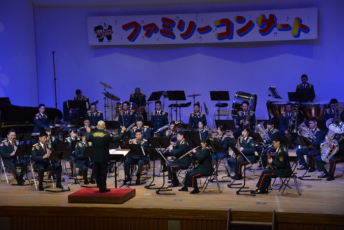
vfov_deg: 15.9
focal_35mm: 86
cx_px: 172
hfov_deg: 23.6
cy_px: 115
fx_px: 822
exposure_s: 1/80
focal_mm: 86
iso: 3200
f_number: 8
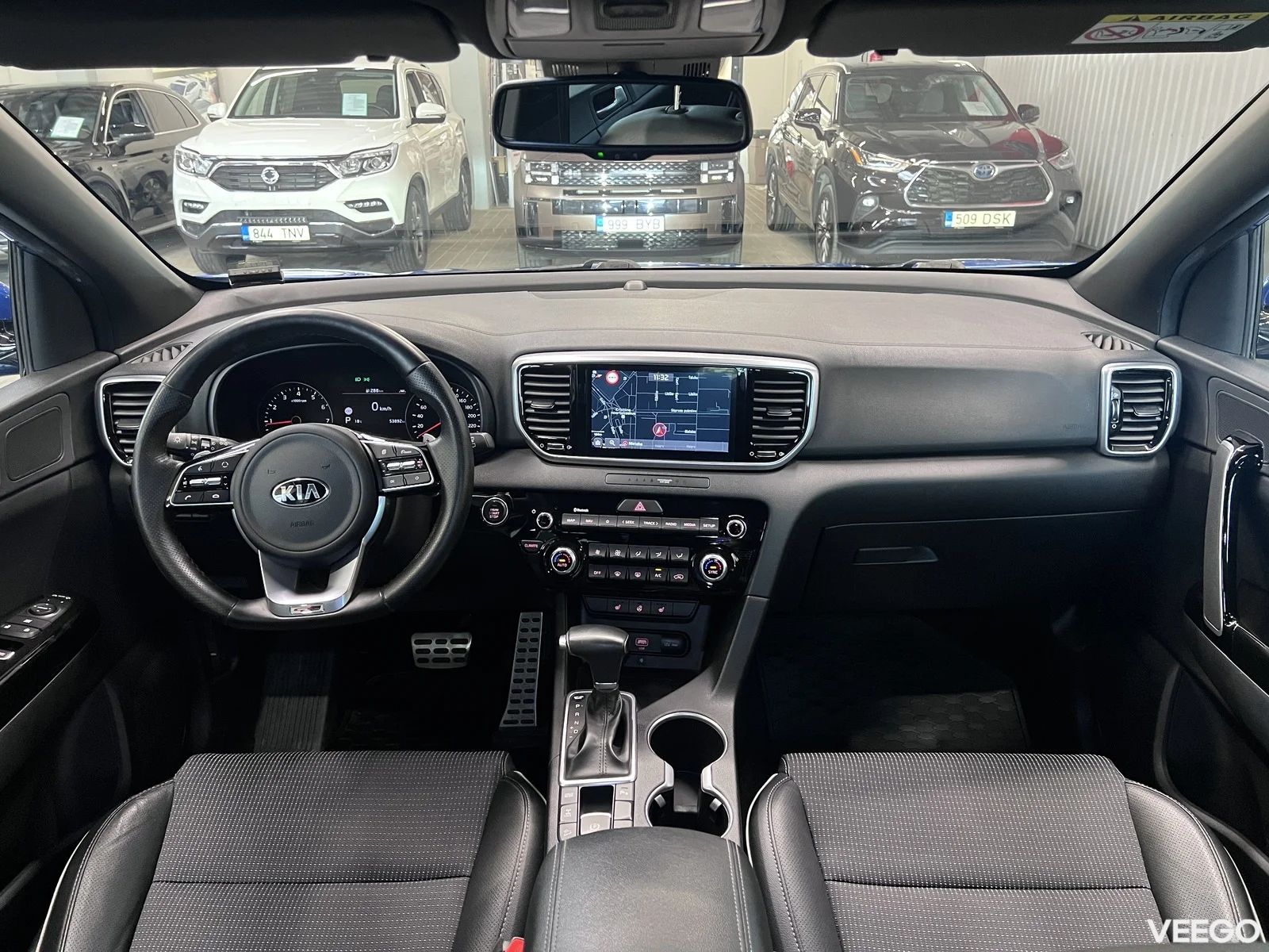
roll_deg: +0.8
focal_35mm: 26
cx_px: 634
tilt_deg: -21.6
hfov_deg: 67.3
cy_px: 476
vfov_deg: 53.1
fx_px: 953
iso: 500
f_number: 1.5
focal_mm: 5.7
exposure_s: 1/53
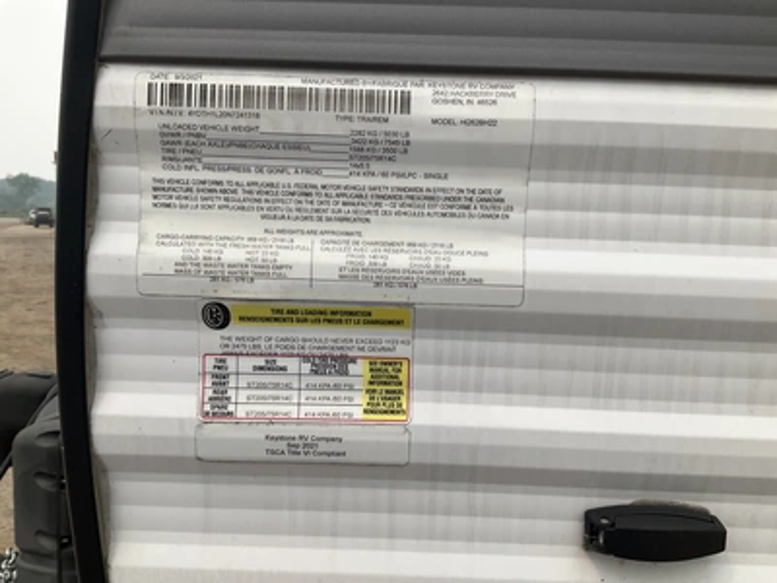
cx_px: 388
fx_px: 651
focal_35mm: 29
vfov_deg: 48.2
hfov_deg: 61.7
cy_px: 292
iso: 25
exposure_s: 1/2058
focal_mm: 3
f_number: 1.8
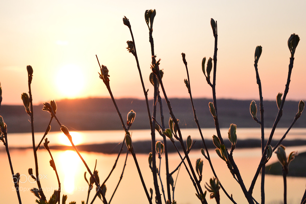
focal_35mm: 82
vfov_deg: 16.5
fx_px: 701
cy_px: 102
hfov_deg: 24.6
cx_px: 153
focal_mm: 55
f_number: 5.6
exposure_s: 1/1000
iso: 800
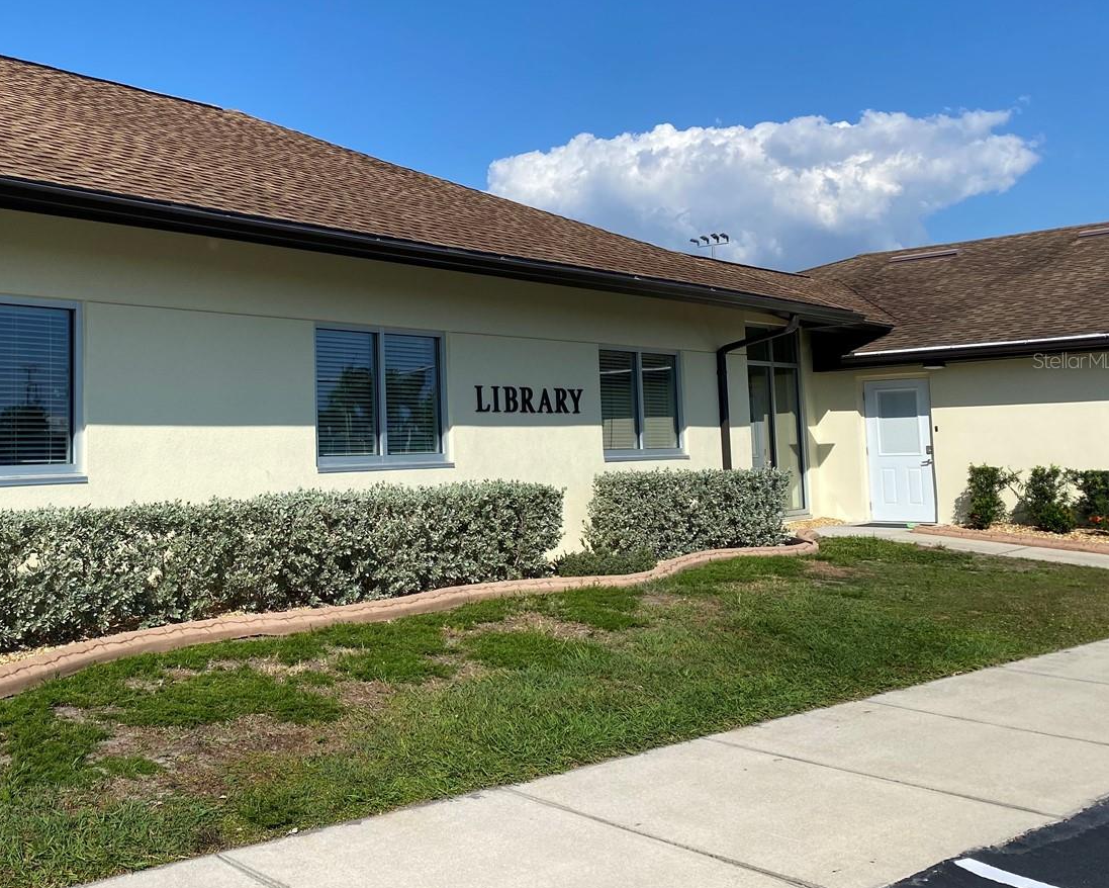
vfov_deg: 40.0
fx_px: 1215
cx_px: 319
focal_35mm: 37
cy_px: 360
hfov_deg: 47.8
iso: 32
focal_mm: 4.25
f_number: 1.8
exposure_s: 1/3984
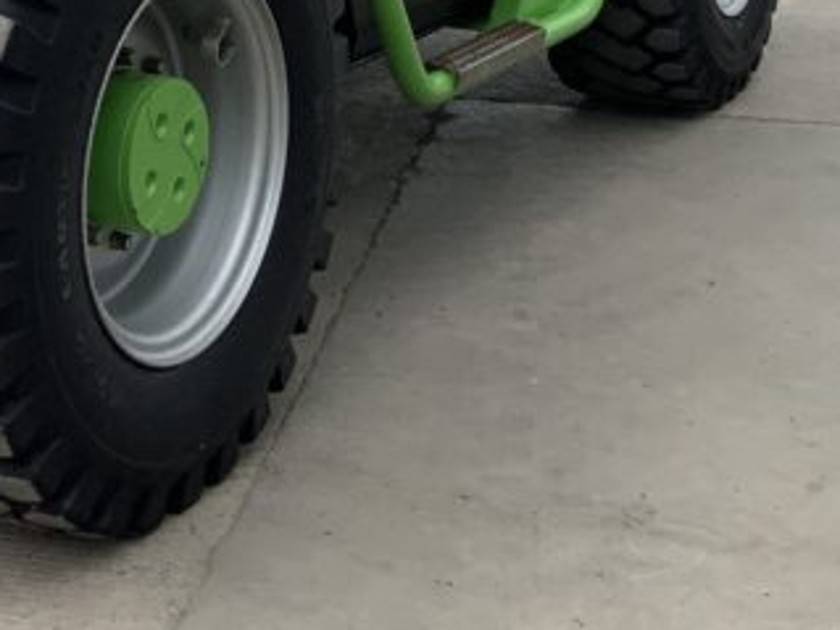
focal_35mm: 93
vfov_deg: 15.0
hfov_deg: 20.7
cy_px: -245
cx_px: 95
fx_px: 2256
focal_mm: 3
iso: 16
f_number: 1.8
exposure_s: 1/1412
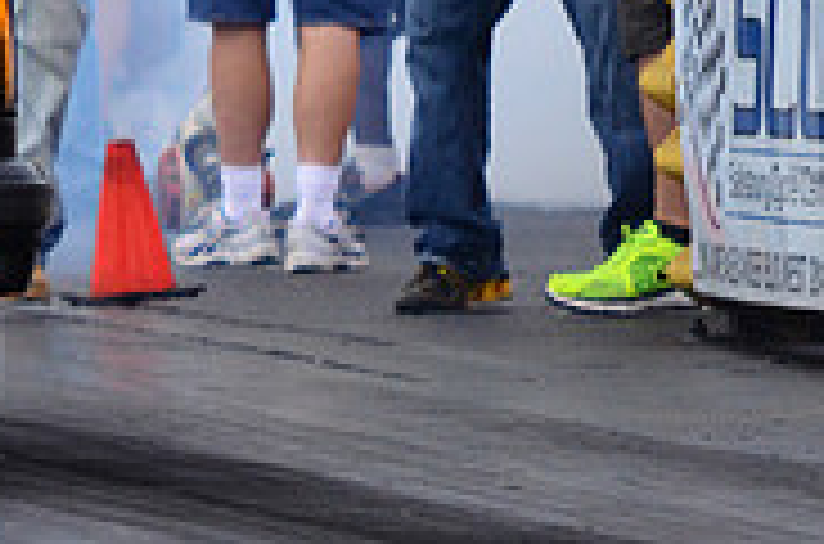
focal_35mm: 950
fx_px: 21688
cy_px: -58
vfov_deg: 1.4
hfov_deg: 2.2
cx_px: -383
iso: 1000
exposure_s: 1/1600
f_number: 5.6
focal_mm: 200
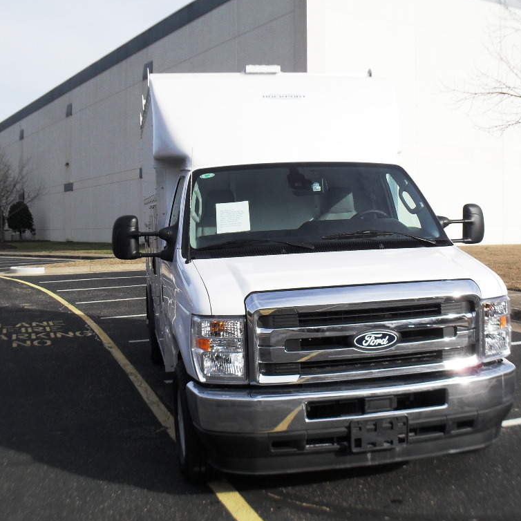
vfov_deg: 40.0
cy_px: 258
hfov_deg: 39.9
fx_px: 715
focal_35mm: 42
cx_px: 298
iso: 100
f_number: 8.4
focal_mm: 6.3
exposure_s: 1/180
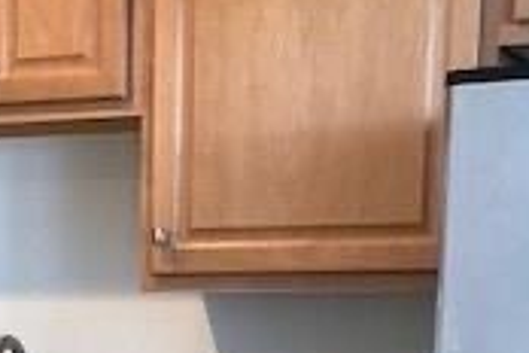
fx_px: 1572
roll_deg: -0.6
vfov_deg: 11.8
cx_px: 0
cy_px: 642
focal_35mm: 107
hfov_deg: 18.6
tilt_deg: -10.9
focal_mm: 3.99
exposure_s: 1/60
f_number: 1.8
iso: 125
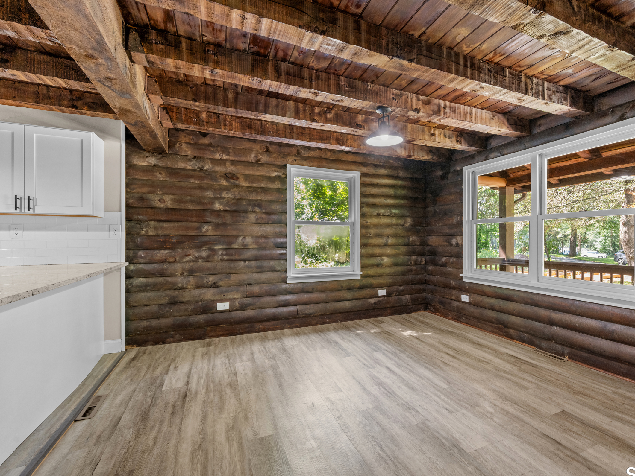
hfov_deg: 90.4
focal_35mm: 17
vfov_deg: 74.7
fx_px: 312
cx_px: 364
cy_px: 239
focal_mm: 15
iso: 320
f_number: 9
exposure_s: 1.3
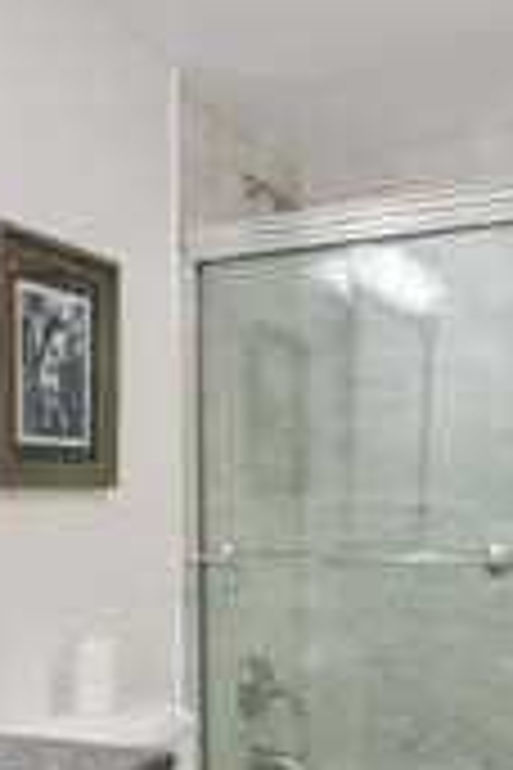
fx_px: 962
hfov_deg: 29.9
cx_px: 238
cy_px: 534
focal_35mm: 45
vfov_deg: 42.8
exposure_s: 1/13
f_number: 8
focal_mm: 16
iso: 250
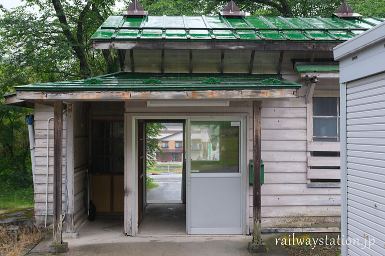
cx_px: 192
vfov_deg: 29.2
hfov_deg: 42.7
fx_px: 492
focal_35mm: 46
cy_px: 128
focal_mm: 30.8
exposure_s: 1/45
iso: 500
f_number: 8
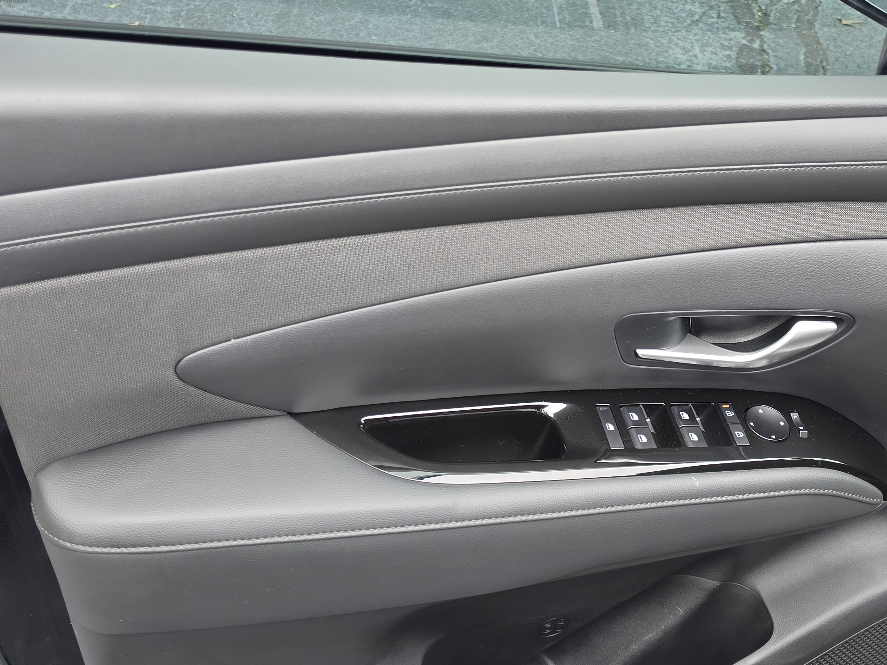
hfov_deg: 39.1
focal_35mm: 48
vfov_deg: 29.8
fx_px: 1230
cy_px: 175
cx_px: 603
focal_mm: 6.5
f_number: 1.4
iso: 64
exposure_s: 1/180
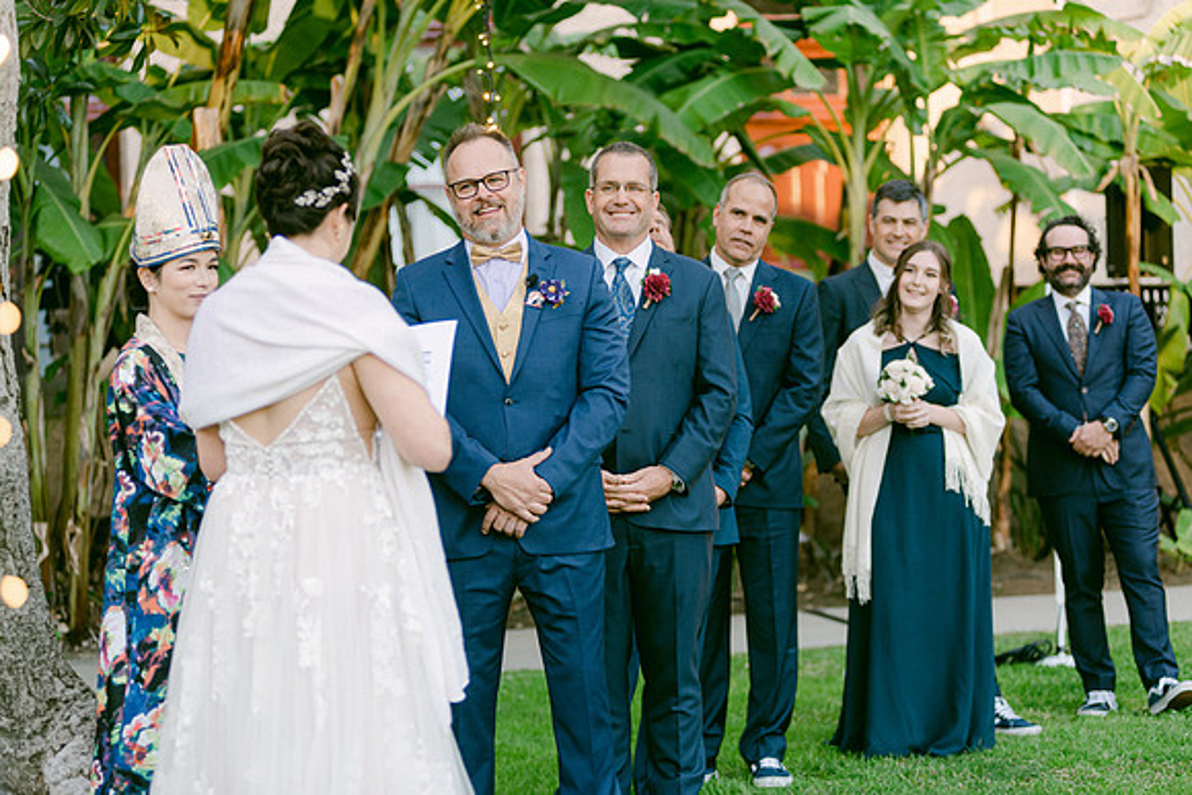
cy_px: 398
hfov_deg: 22.1
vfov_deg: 14.9
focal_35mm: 92
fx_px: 3047
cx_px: 596
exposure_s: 1/125
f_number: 2.8
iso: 360
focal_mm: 92
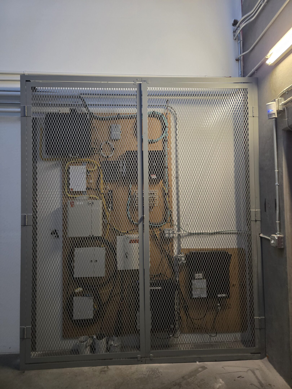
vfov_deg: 73.9
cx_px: 146
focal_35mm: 23
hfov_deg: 58.9
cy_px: 194
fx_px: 259
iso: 400
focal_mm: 5.4
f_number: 1.8
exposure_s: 1/30
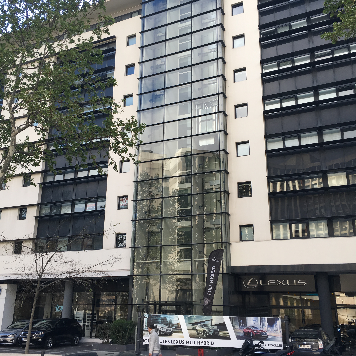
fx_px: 407
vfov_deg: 47.2
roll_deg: -1.1
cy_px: 177
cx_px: 163
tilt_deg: +18.7
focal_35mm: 35
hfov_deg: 47.2
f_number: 2.2
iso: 25
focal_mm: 4.15
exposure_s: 1/425
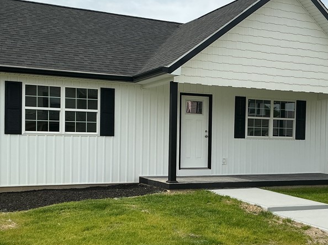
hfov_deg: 38.2
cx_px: 177
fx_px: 474
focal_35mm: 50
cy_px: 150
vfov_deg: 29.0
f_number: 1.8
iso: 25
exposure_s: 1/1984
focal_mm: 3
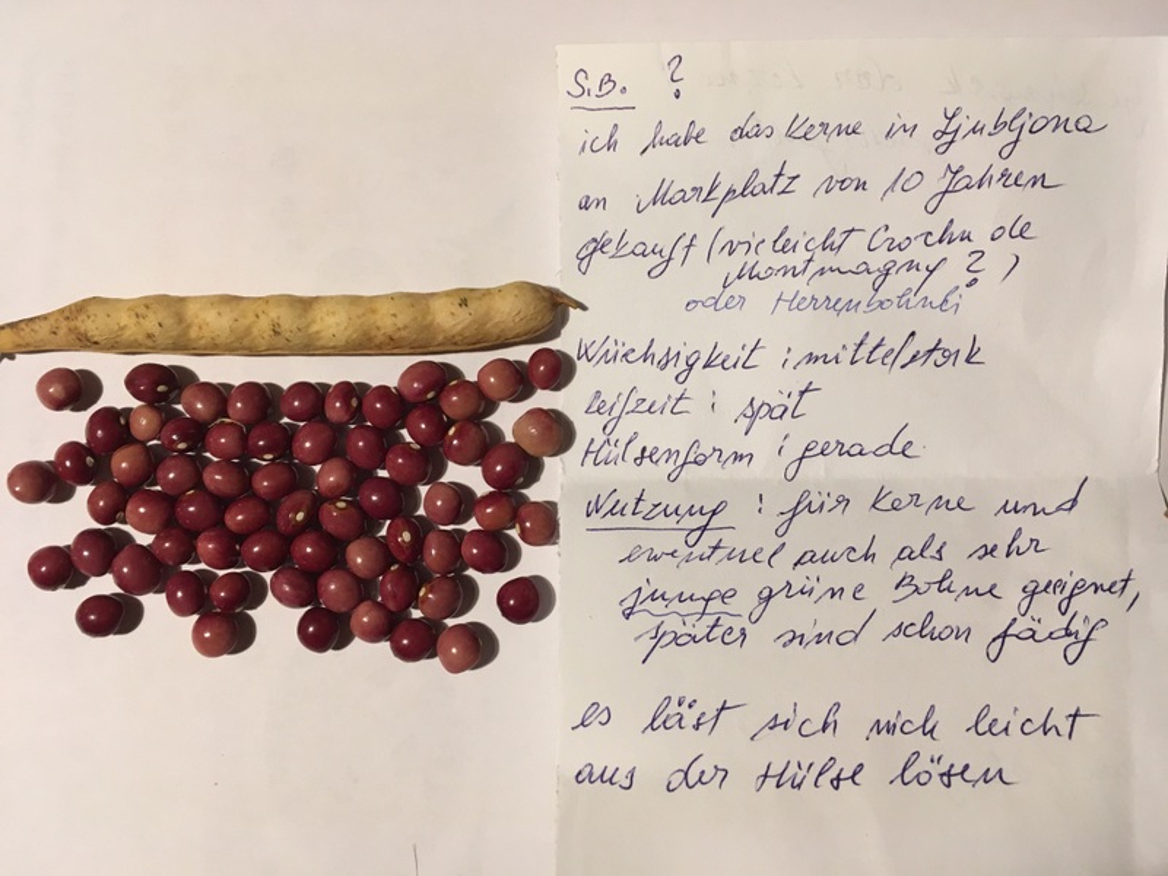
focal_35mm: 29
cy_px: 438
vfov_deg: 48.2
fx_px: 979
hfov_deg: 61.7
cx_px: 584
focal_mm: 4.15
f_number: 2.2
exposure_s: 1/33
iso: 100
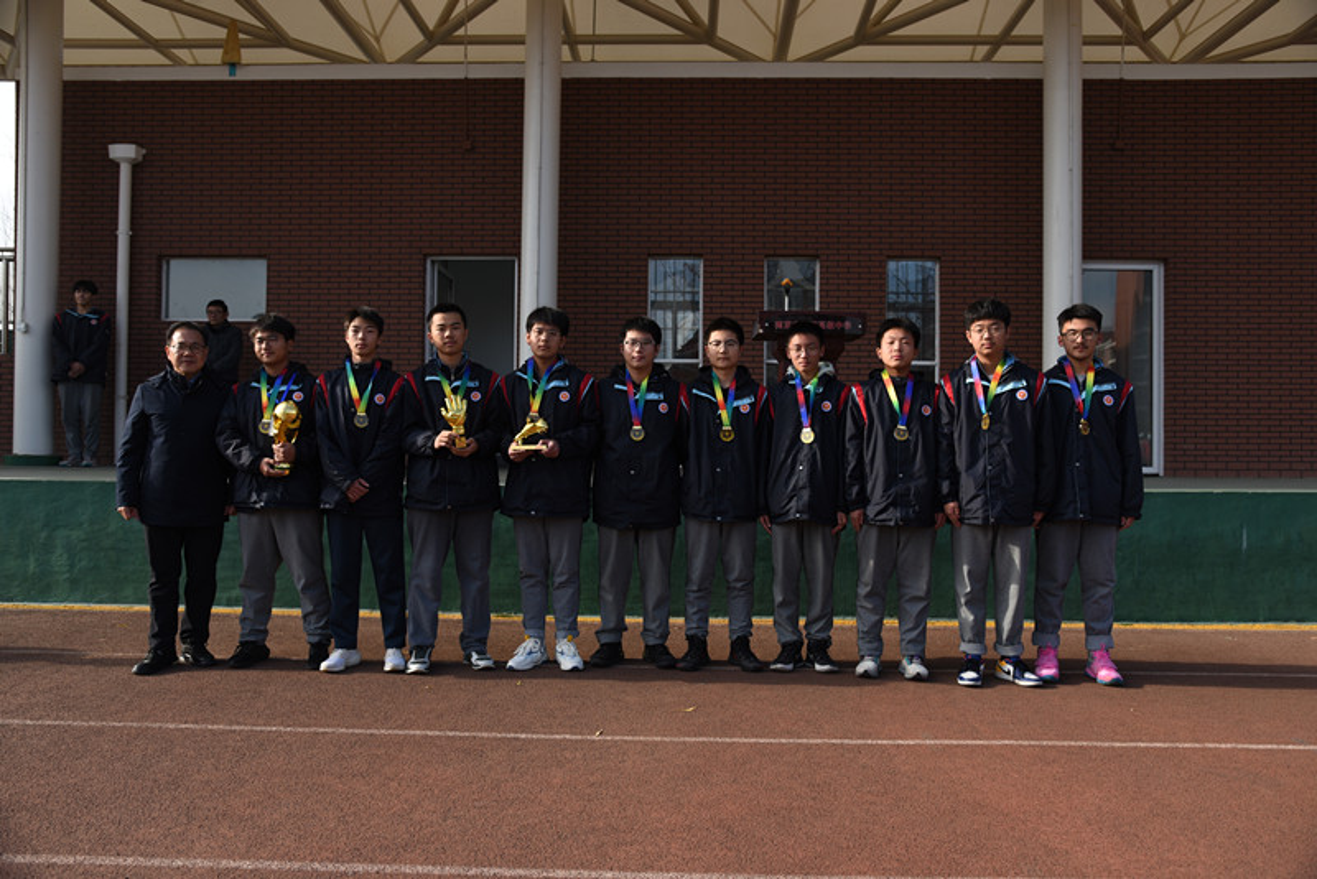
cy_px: 440
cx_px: 658
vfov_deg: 48.0
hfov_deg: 67.4
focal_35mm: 27
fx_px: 988
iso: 160
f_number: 5.6
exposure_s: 1/500
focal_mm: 27
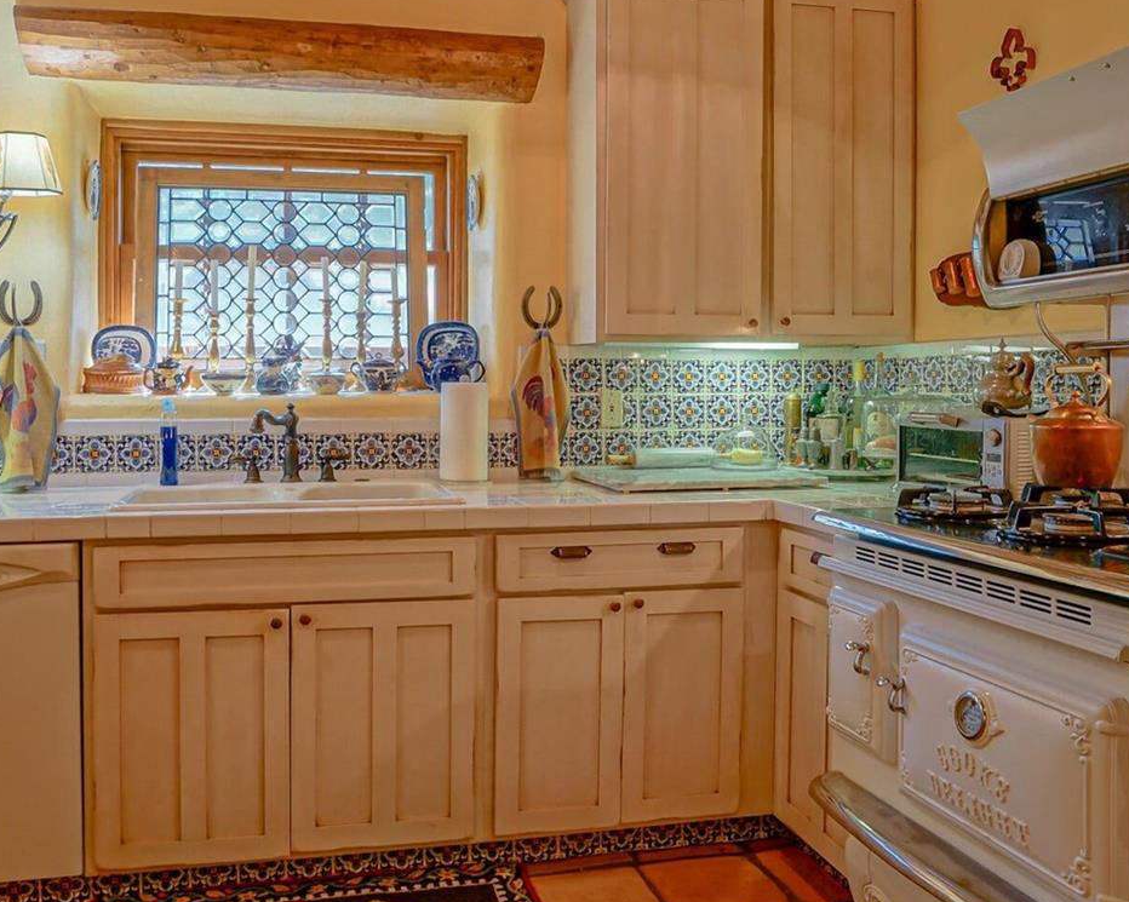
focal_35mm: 29
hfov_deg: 60.4
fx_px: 969
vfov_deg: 49.8
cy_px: 397
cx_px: 526
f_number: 8
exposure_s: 1/8
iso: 400
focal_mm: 18
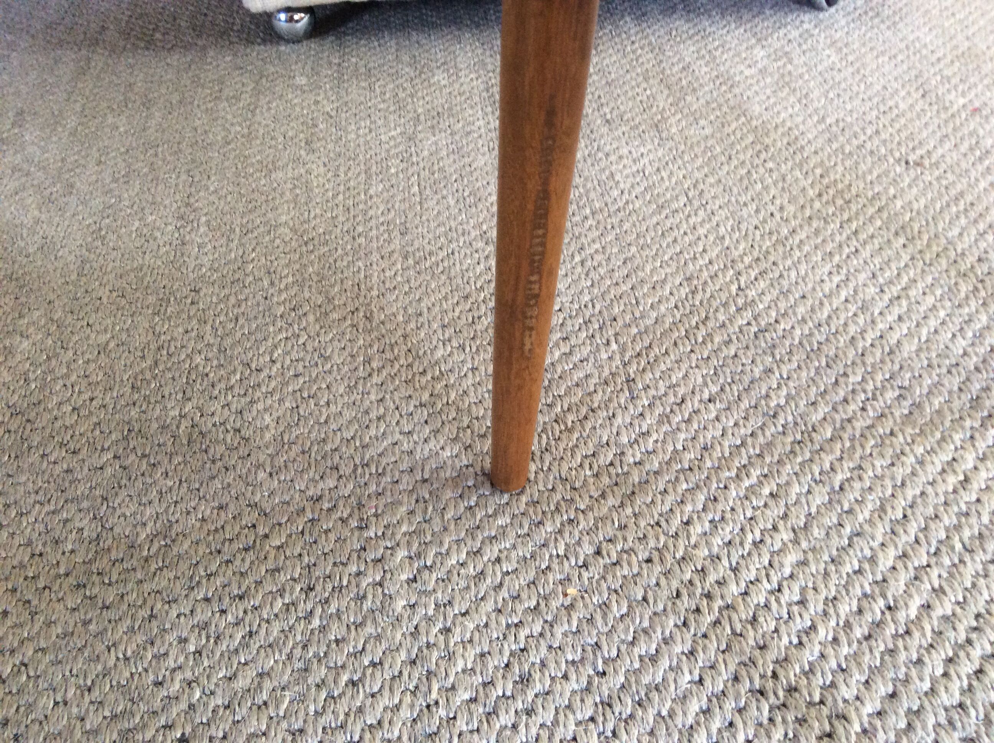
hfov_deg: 56.9
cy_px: 372
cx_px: 497
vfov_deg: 44.1
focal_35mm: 32
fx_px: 918
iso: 160
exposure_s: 1/25
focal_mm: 3.3
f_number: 2.4
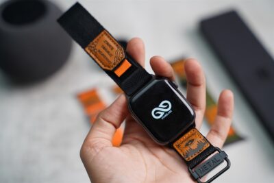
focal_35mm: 75
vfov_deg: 18.2
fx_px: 571
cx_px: 137
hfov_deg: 27.0
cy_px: 92
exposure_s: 1/80
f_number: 4
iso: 500
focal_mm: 75
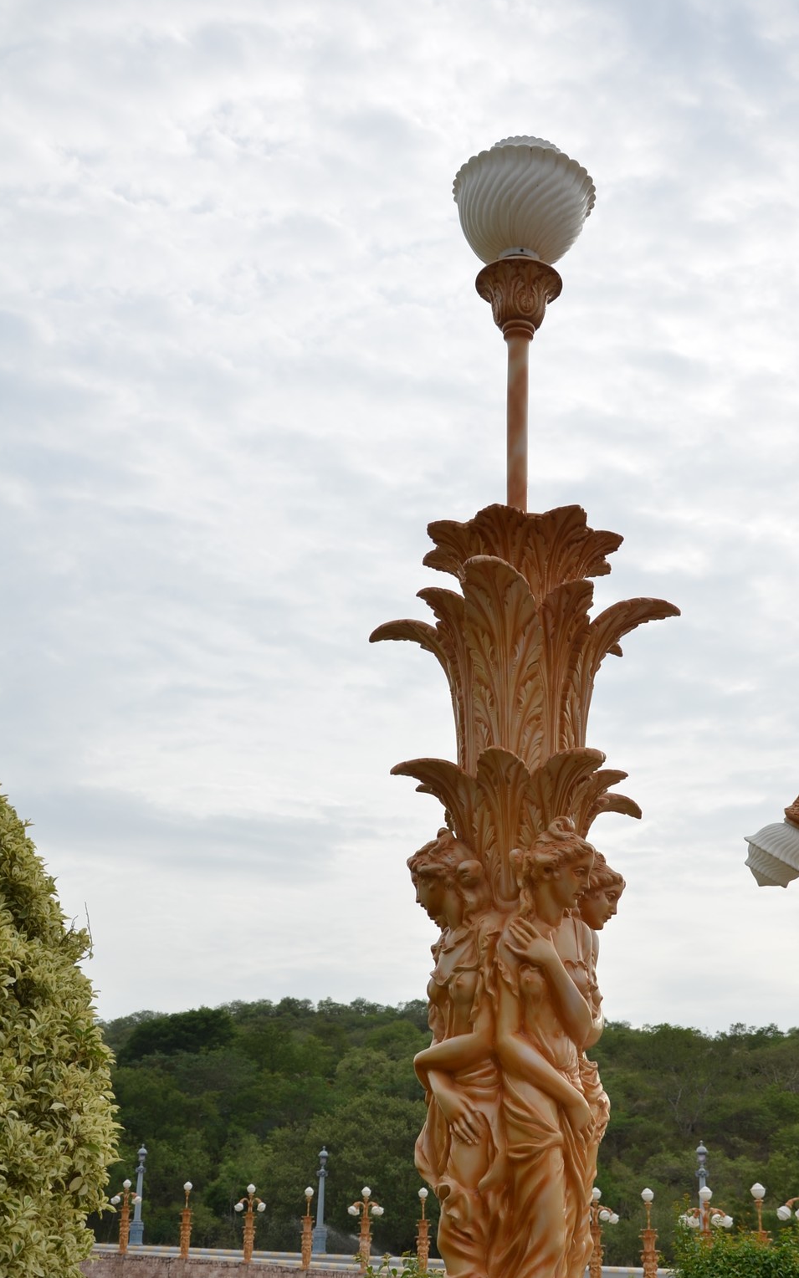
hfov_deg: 27.8
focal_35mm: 46
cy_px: 738
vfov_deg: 43.4
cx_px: 528
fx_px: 1603
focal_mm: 24
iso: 100
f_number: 5.6
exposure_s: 1/500
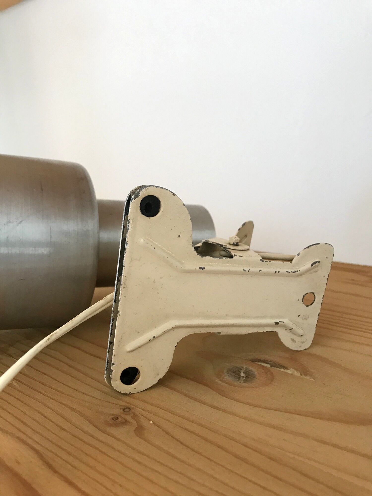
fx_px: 401
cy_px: 248
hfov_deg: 49.7
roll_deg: +3.7
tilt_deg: -12.2
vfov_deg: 63.4
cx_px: 186
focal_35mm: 28
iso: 40
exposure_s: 1/20
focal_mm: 3.99
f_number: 1.8
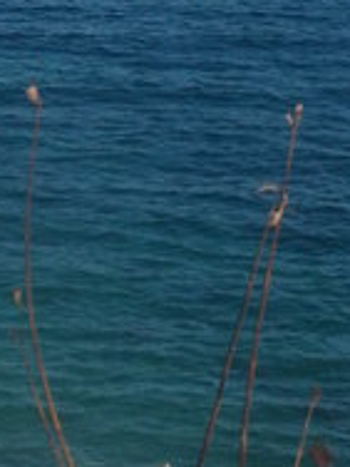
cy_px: -450
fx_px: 3222
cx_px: -31
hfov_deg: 6.2
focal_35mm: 239
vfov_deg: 7.9
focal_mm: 12.88
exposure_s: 1/800
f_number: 5
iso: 125
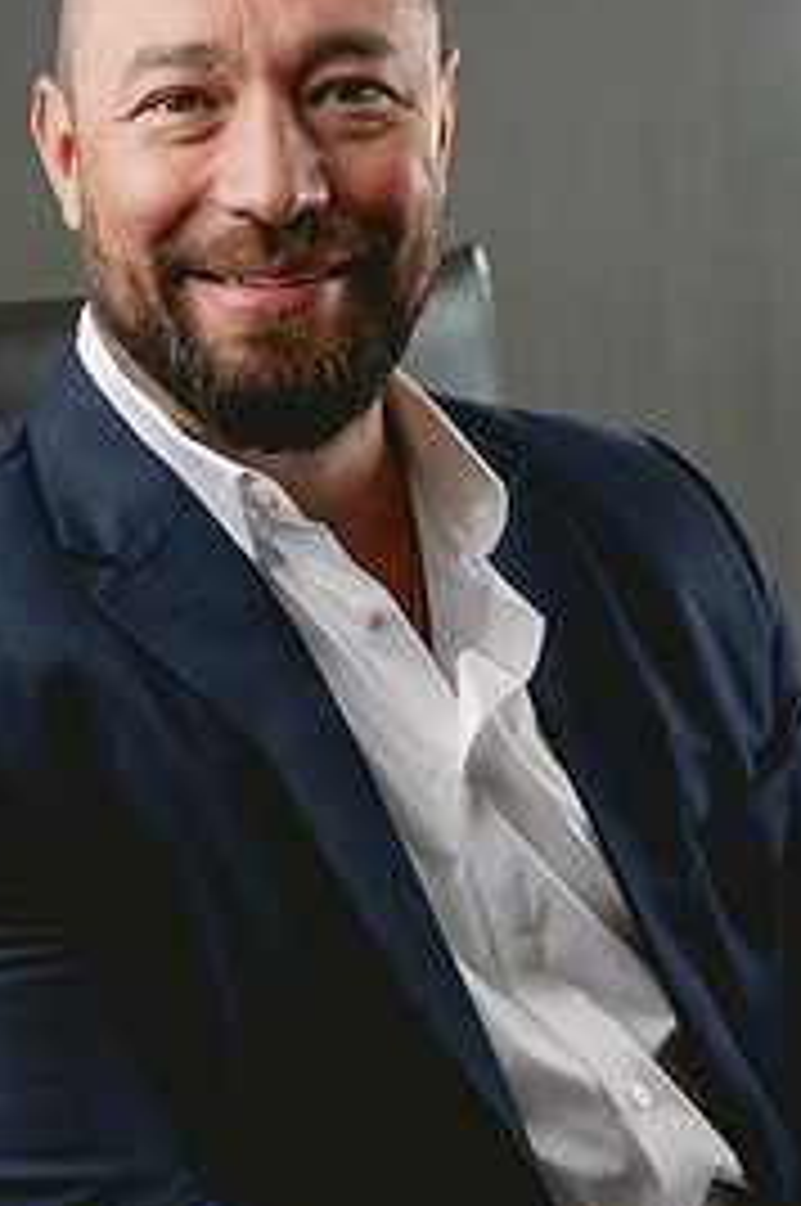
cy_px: 630
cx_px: 196
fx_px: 2811
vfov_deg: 24.2
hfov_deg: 16.1
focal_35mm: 84
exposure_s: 1/200
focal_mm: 50
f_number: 3.5
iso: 50
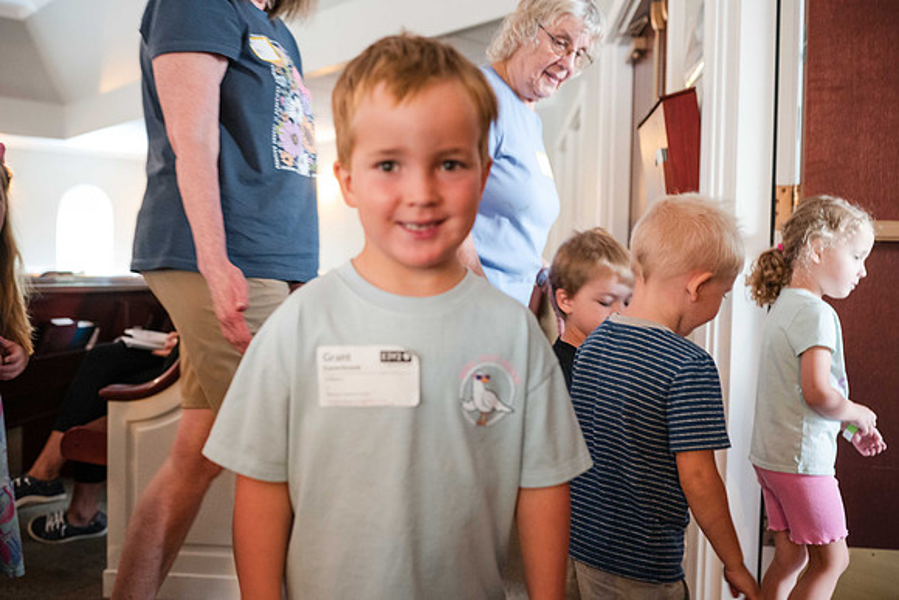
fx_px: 915
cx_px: 441
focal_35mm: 37
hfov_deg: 52.3
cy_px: 299
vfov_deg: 36.3
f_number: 2.8
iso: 5000
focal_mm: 35
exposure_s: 1/60
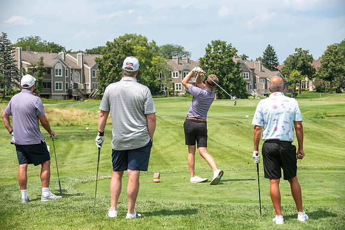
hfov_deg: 21.4
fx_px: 911
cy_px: 115
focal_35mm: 95
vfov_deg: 14.4
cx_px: 172
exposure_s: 1/2500
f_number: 5
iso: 250
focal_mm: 95
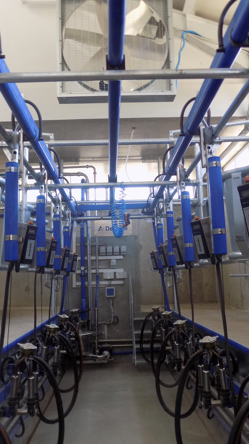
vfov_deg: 58.0
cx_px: 114
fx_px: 399
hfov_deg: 34.6
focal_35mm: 34
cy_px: 220
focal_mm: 4
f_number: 3.1
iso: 80
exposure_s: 1/50
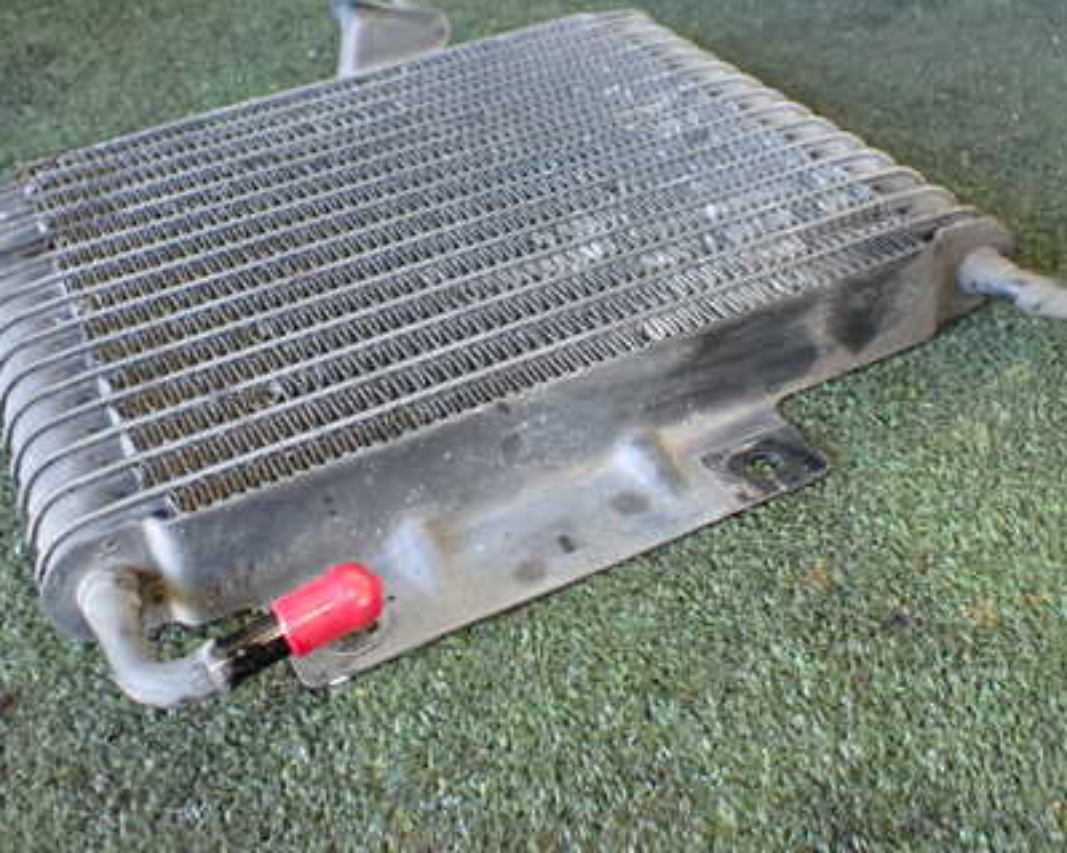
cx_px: 559
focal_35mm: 44
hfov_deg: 42.0
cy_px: 342
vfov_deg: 34.0
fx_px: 1389
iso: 800
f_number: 2.3
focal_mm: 5.4
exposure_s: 1/60
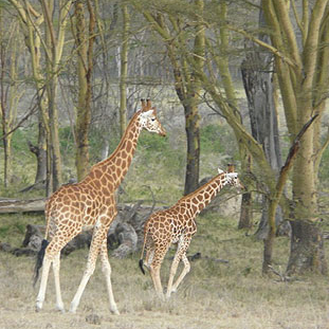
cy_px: 176
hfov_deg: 2.7
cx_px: 153
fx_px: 6925
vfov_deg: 2.7
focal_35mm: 644
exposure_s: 1/125
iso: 160
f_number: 4.2
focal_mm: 82.8
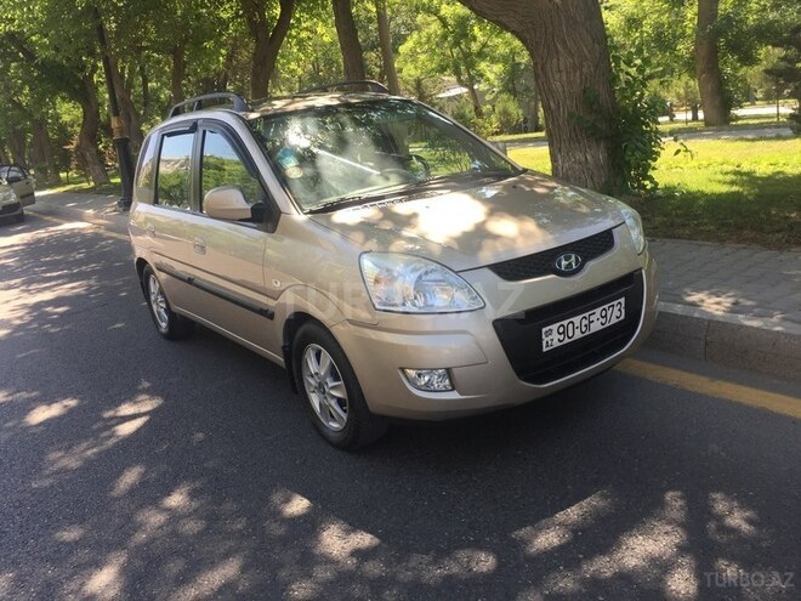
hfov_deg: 61.7
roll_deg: +6.2
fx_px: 671
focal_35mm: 29
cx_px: 400
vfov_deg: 48.2
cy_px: 300
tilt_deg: -16.9
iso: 32
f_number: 2.2
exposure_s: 1/291
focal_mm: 4.15
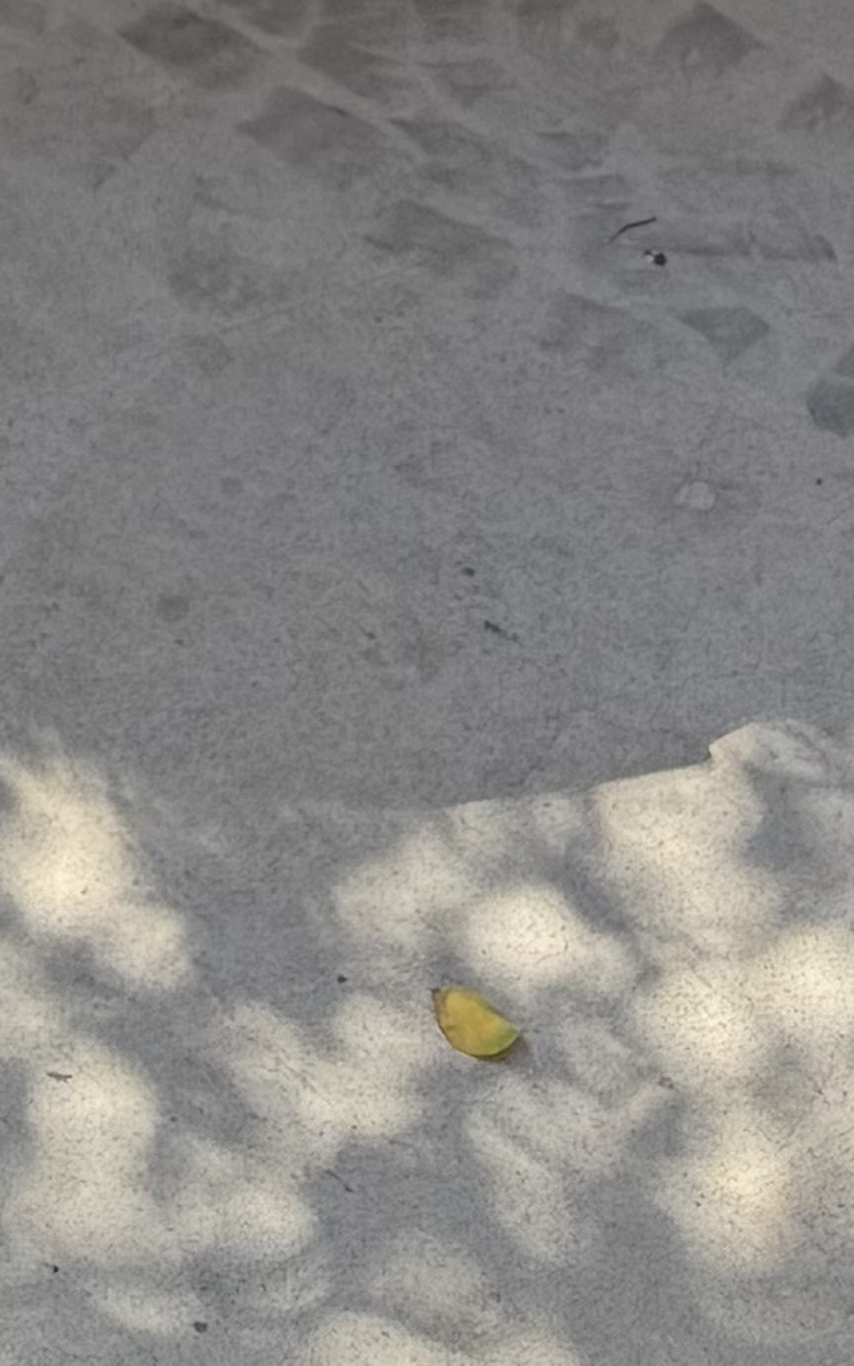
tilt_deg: -15.3
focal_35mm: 149
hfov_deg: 8.6
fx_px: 5544
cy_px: -2460
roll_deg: -6.6
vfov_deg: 10.7
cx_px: -379
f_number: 1.78
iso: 80
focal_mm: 6.76
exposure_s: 1/842
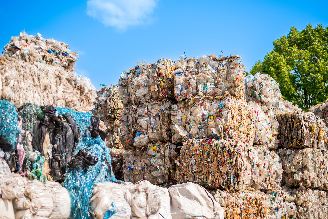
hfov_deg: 39.6
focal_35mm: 50
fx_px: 456
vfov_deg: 27.0
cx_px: 164
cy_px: 110
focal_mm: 50
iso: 64
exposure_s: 1/1600
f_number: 2.5
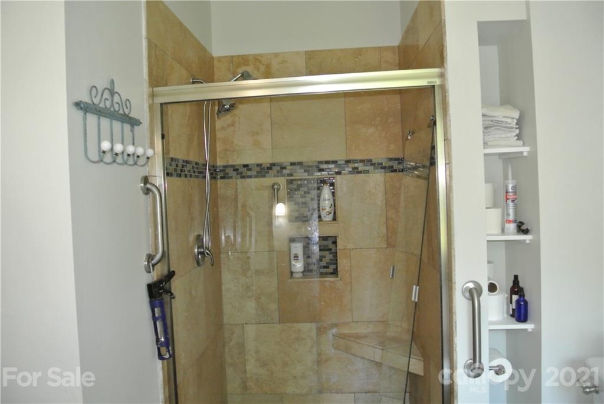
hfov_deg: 67.4
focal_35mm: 27
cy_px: 202
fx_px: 453
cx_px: 302
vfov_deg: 48.0
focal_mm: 10
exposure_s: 1/60
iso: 800
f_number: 3.5
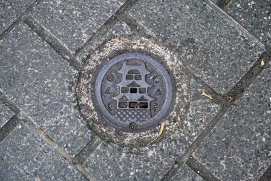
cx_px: 136
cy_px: 90
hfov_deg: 43.6
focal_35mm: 45
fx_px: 339
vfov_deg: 29.9
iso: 200
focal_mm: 30
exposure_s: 1/80
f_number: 4
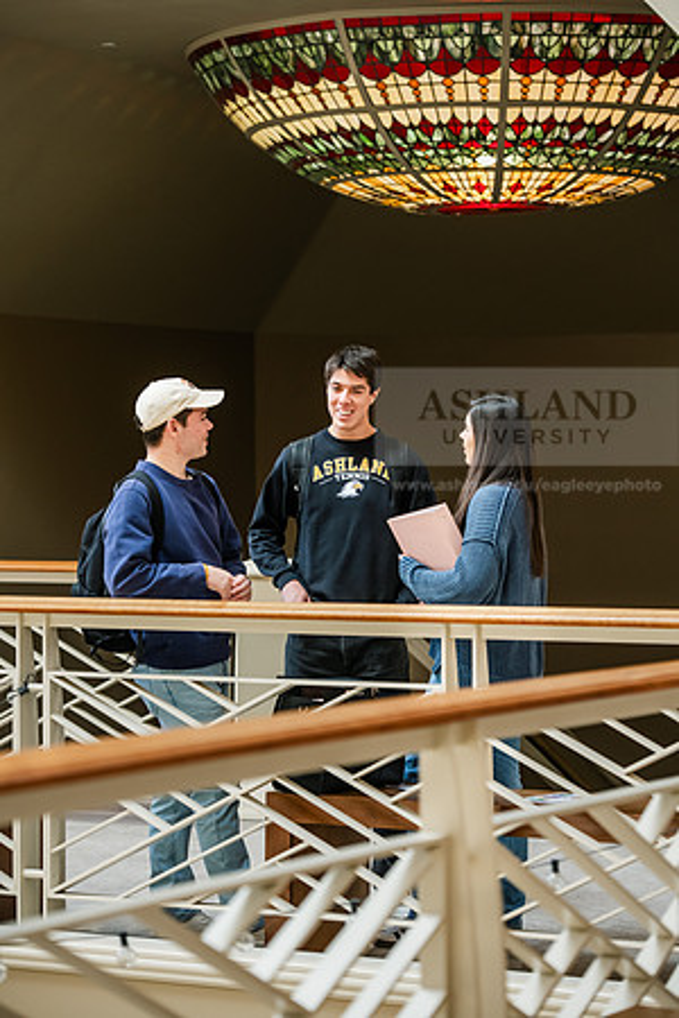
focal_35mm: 105
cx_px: 340
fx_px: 2970
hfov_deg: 13.0
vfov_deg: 19.5
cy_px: 509
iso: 1600
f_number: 4
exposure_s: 1/200
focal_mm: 105
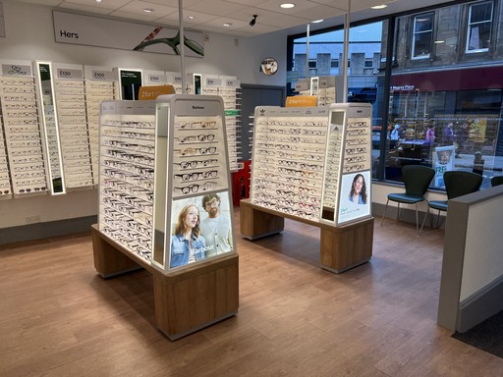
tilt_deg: -10.5
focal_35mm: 26
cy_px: 188
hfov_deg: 67.3
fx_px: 378
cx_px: 252
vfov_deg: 53.1
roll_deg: +0.7
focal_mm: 5.7
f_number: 1.5
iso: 50
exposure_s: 1/714
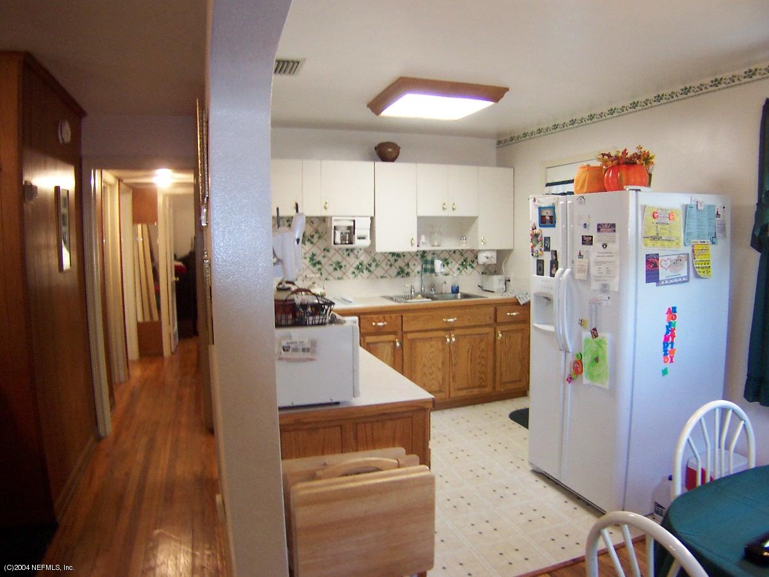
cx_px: 384
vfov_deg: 39.7
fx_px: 800
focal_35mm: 36
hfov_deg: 51.4
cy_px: 288
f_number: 2.4
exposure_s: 1/15
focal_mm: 5.6
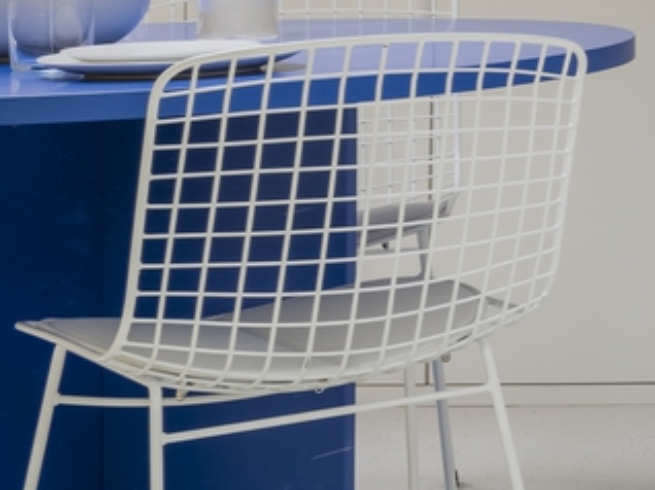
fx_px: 2855
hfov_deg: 10.1
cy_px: -183
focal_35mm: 151
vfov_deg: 9.6
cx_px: 1903
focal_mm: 30
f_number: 11
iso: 80
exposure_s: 1/25
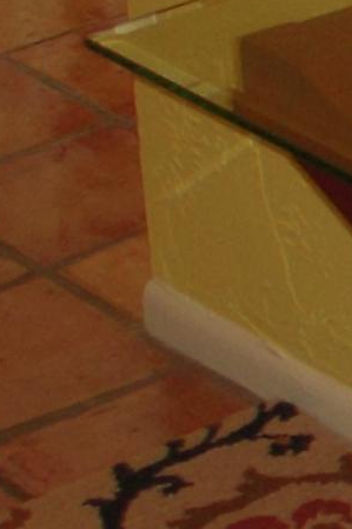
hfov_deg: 5.4
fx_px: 3449
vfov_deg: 8.7
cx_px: 1141
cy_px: 48
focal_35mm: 235
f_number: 3.3
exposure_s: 1/40
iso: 125
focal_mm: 6.3
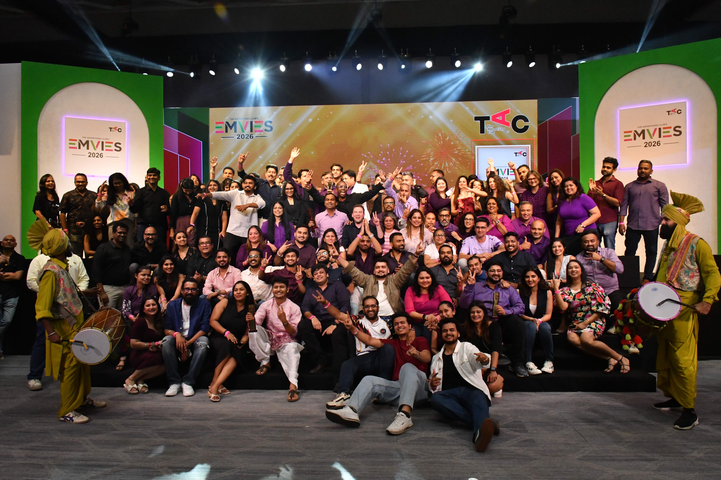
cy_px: 240
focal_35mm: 27
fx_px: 541
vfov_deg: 47.9
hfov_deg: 67.4
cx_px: 360
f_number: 9.5
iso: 4500
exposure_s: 1/250
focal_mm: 18
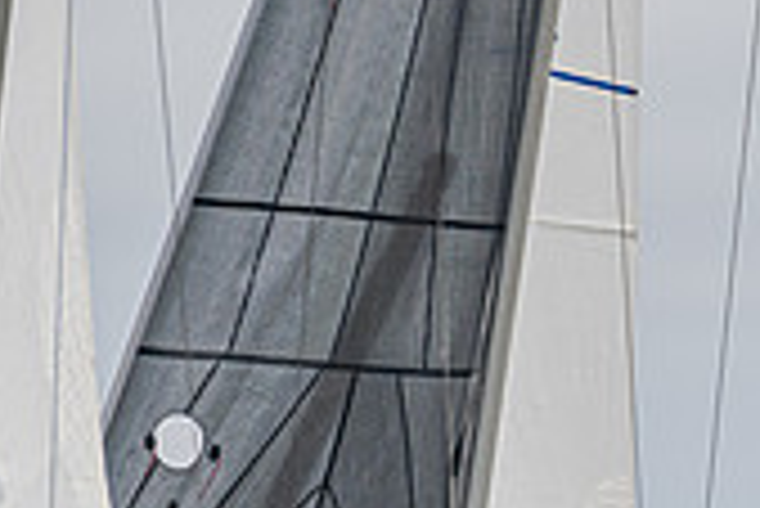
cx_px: 925
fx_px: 19185
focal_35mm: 908
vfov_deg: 1.5
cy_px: 574
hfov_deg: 2.3
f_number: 6.3
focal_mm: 200
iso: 160
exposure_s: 1/640
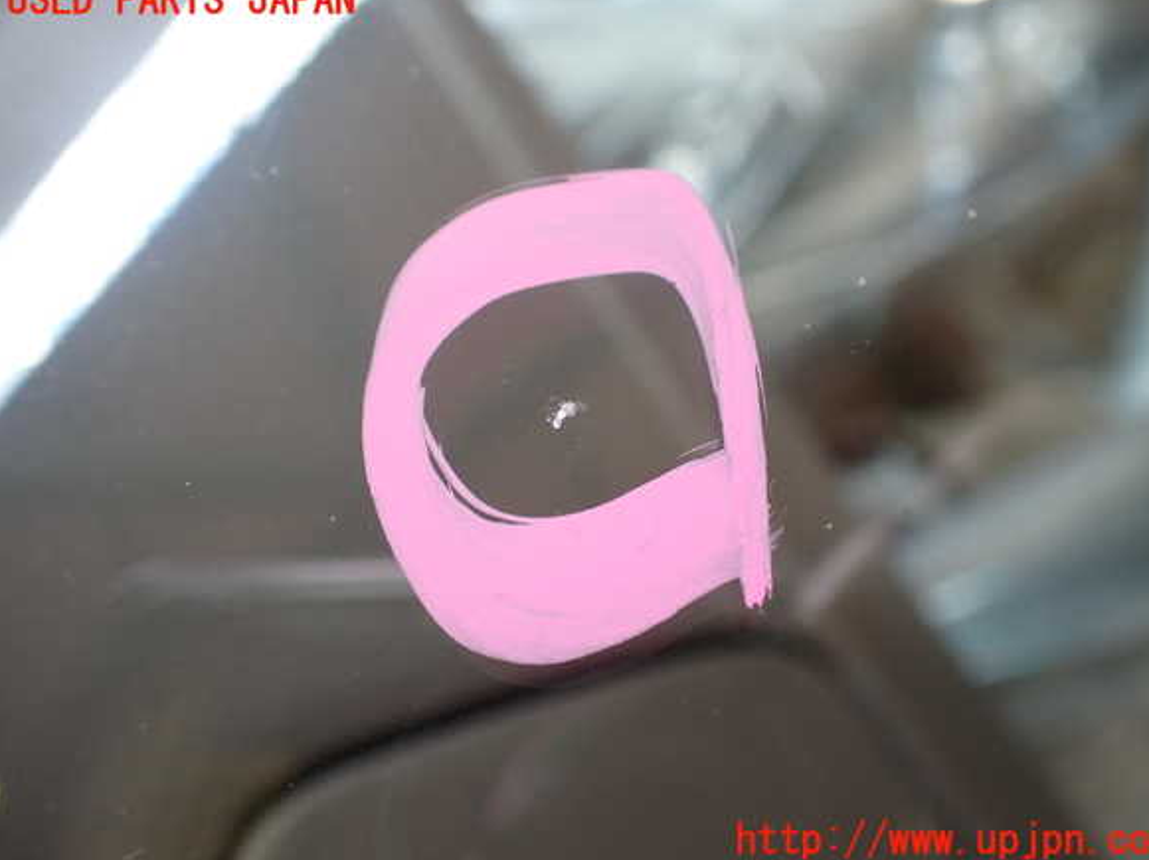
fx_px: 1028
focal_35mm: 31
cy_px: 421
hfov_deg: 58.4
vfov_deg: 45.4
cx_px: 589
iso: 200
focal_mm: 5.4
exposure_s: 1/125
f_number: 2.3
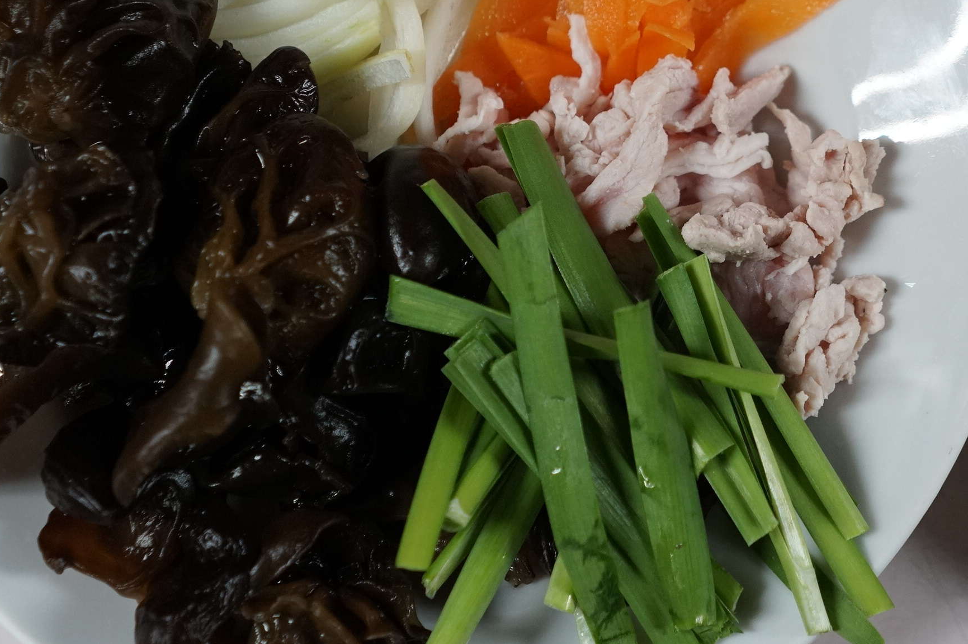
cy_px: 181
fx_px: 1961
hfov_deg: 27.6
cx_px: 628
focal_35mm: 73
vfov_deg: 18.5
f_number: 3.5
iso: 1250
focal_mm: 28
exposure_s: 1/160
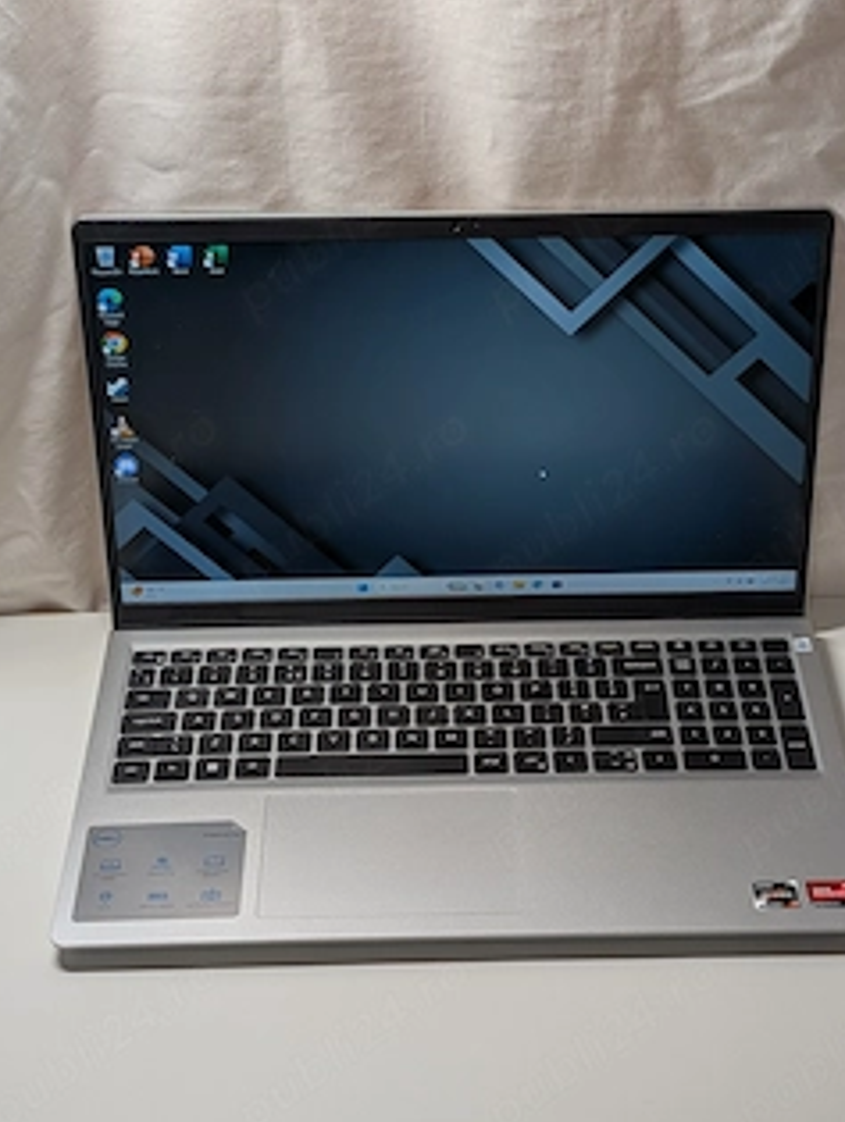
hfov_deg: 23.7
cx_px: 478
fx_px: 2014
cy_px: 556
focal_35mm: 62
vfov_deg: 31.2
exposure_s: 1/50
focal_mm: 6.9
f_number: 1.68
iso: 33
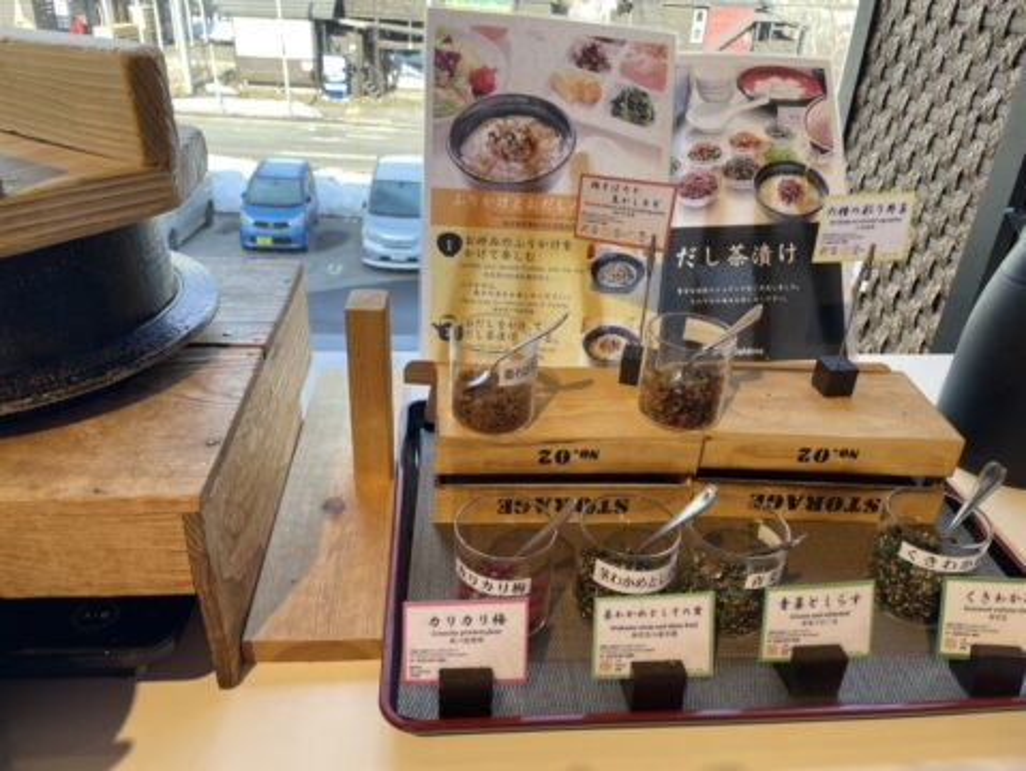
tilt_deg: -28.9
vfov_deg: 53.1
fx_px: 771
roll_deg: -2.9
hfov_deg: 67.3
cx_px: 513
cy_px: 386
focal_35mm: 26
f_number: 1.6
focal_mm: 4.2
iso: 40
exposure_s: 1/121
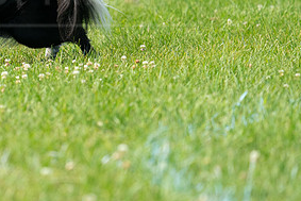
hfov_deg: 3.1
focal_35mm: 667
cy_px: 10
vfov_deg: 2.1
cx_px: 15
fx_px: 5579
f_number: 6.3
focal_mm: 309
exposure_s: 1/4000
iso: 1600
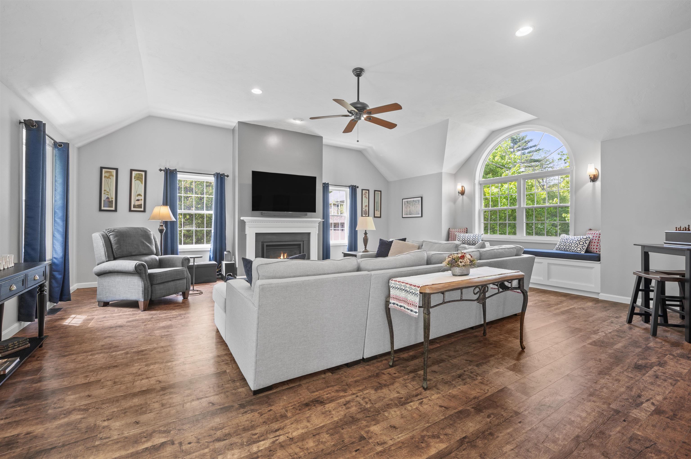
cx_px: 346
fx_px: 297
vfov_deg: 75.4
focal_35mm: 16
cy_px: 230
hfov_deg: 98.6
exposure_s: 1.3
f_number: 7.1
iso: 250
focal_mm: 15.5
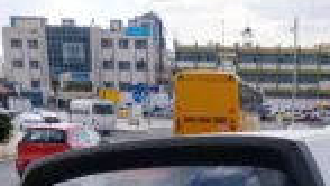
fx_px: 753
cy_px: 385
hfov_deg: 24.4
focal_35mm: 86
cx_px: 256
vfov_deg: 12.3
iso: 50
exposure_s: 1/1327
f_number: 1.8
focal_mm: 4.22
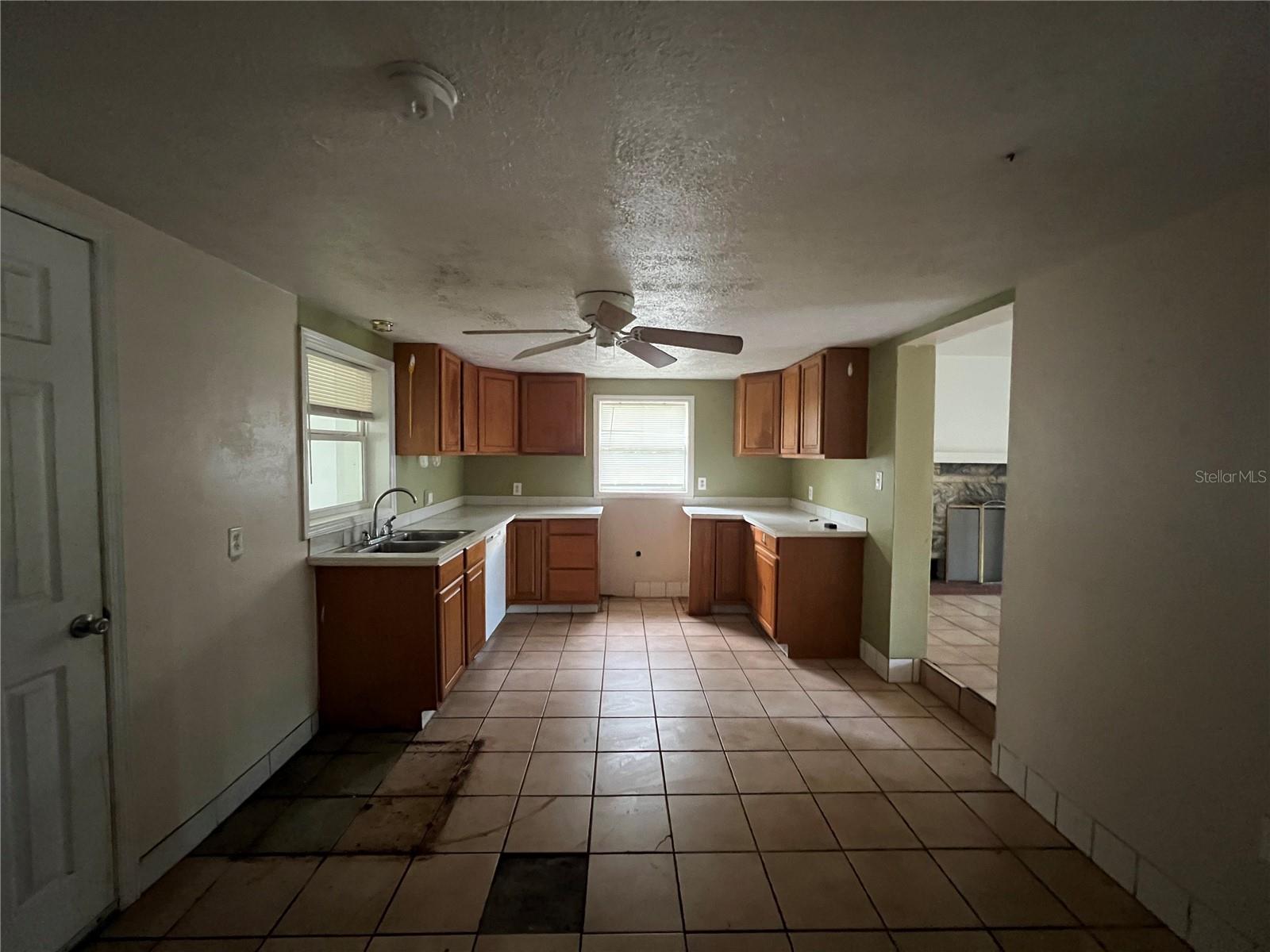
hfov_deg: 106.2
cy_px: 476
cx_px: 635
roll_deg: -0.4
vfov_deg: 89.9
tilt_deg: -3.3
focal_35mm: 13
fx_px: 477
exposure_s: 1/42
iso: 1000
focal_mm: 1.57
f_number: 1.8
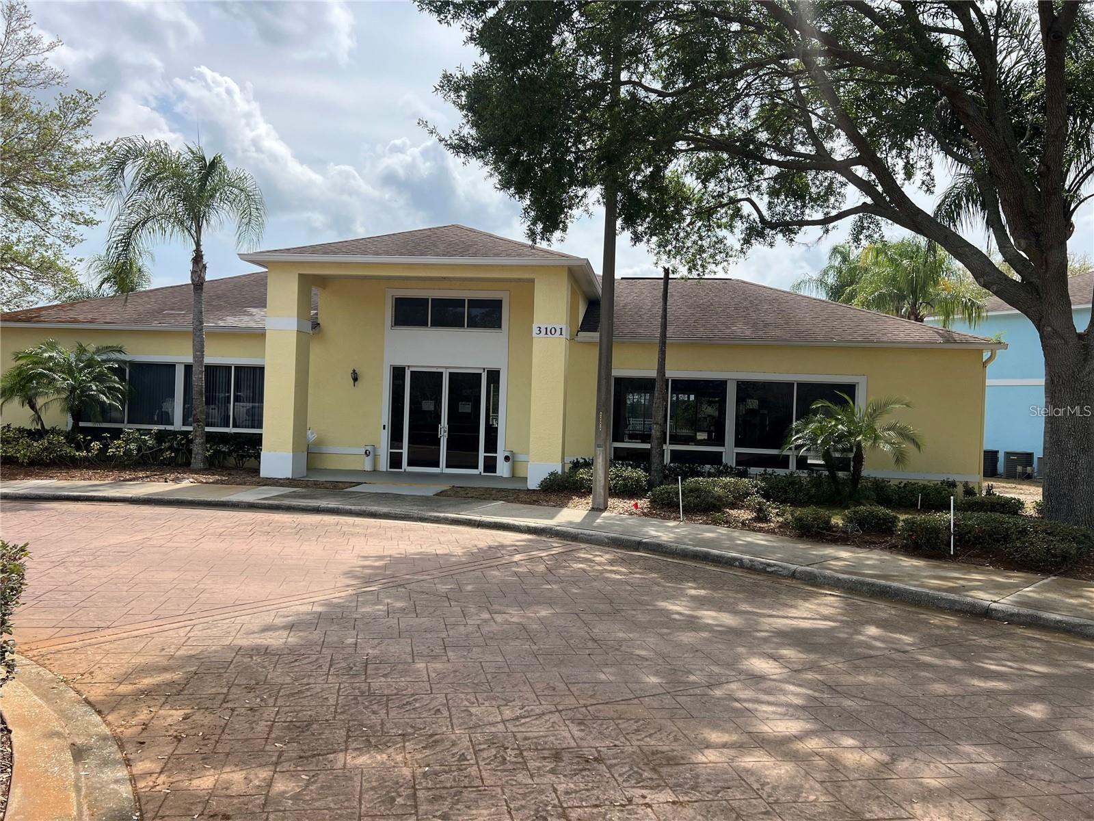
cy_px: 410
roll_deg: -2.2
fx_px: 822
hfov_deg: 67.3
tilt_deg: -0.5
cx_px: 547
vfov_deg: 53.1
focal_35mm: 26
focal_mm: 5.7
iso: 50
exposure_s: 1/3704
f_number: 1.5
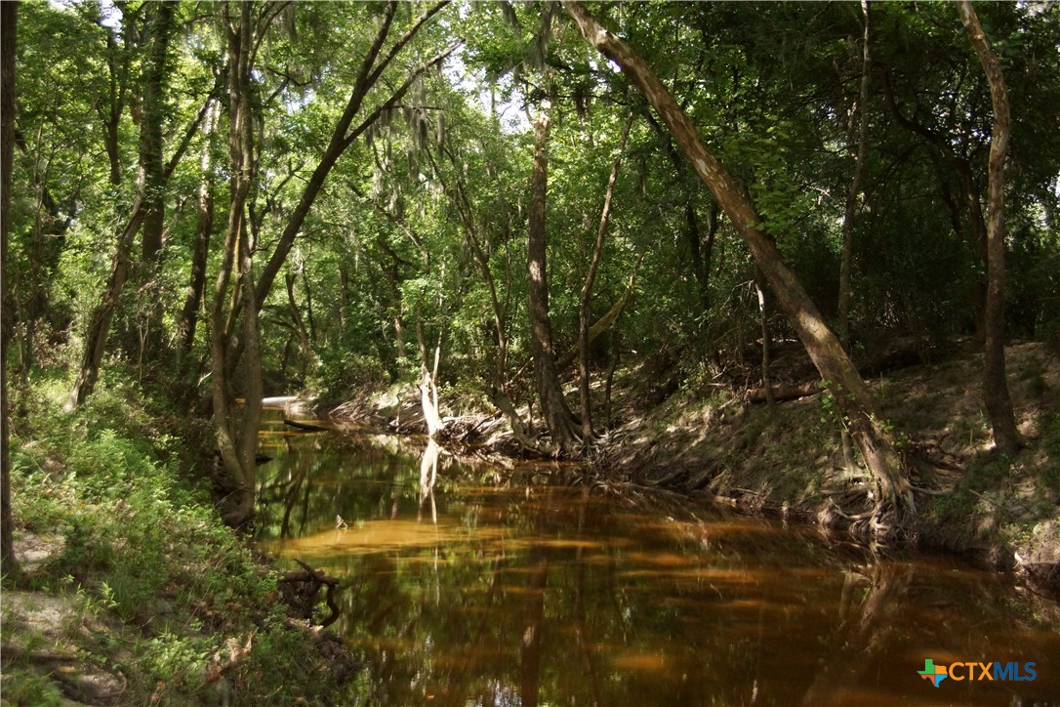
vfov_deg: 31.9
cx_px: 530
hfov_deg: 46.4
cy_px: 354
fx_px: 1237
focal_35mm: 42
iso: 1600
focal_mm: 28
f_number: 4
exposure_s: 1/1600
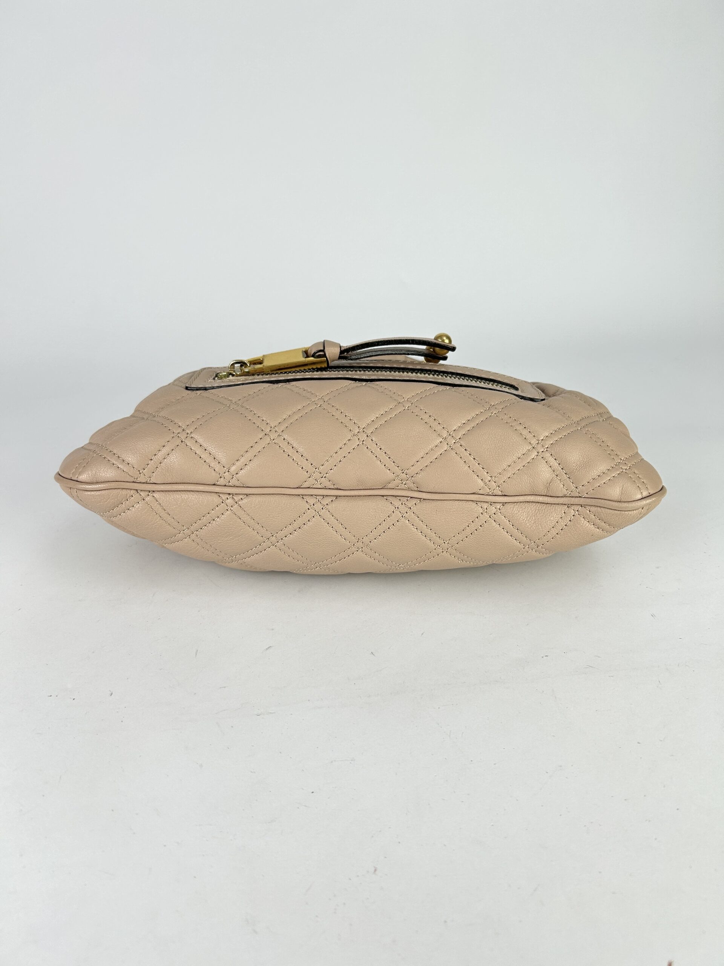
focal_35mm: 26
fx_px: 725
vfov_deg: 67.3
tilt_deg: -27.8
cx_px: 362
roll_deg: -1.9
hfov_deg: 53.1
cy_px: 483
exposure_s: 1/255
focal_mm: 5.7
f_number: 1.5
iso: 40
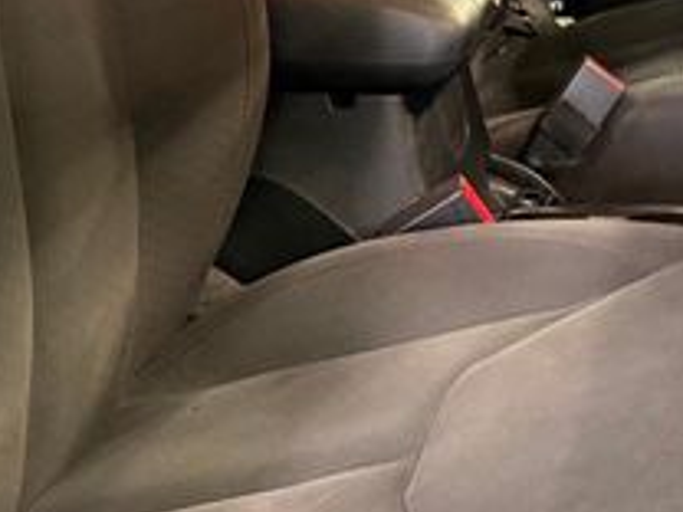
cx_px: 607
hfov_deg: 25.6
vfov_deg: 18.0
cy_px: -223
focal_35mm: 74
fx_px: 1460
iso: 800
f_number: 1.78
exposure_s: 1/60
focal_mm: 6.76
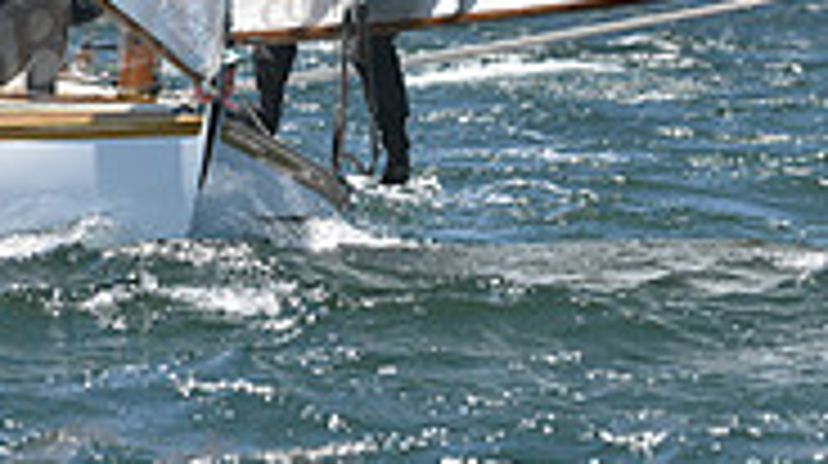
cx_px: 594
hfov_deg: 3.0
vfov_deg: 1.7
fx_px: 15943
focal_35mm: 727
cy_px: -241
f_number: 5.6
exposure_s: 1/1250
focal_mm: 220
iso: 250
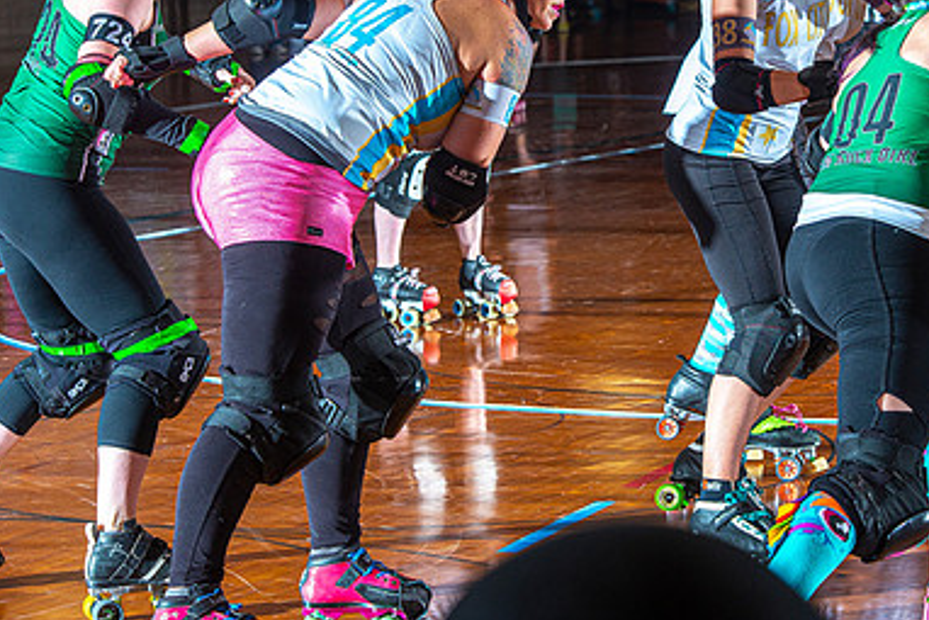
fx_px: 3924
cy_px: 196
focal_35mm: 152
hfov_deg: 13.5
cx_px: 601
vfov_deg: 9.0
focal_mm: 100
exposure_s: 1/160
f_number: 7.1
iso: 640
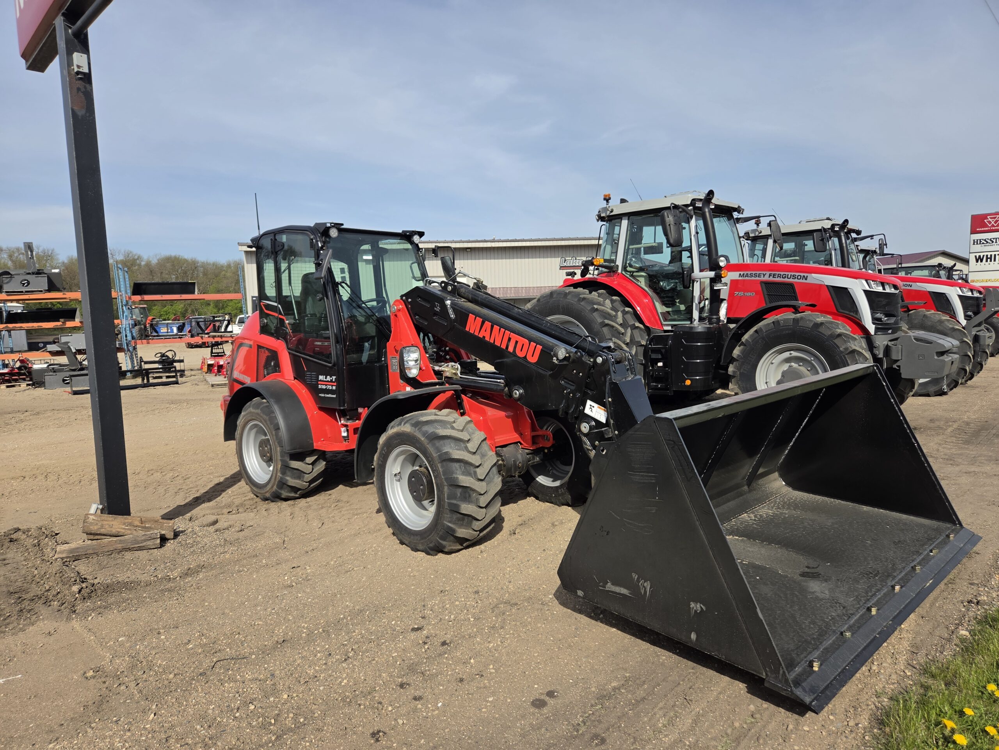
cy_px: 375
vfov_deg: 58.9
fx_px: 664
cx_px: 500
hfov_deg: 73.9
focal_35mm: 23
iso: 80
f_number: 1.8
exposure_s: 1/4558
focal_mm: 5.4
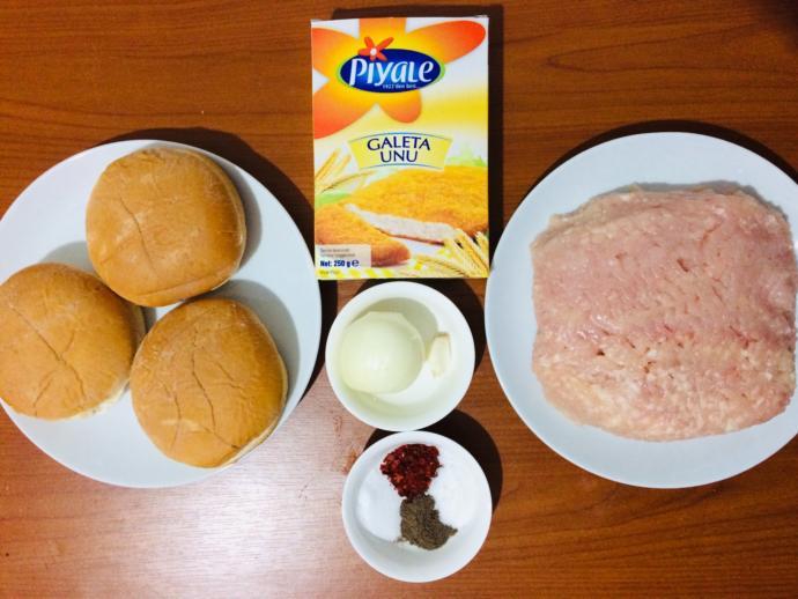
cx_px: 399
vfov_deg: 48.3
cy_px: 300
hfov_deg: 61.6
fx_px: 669
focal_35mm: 29
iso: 320
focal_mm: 4.15
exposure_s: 1/33
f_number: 2.2
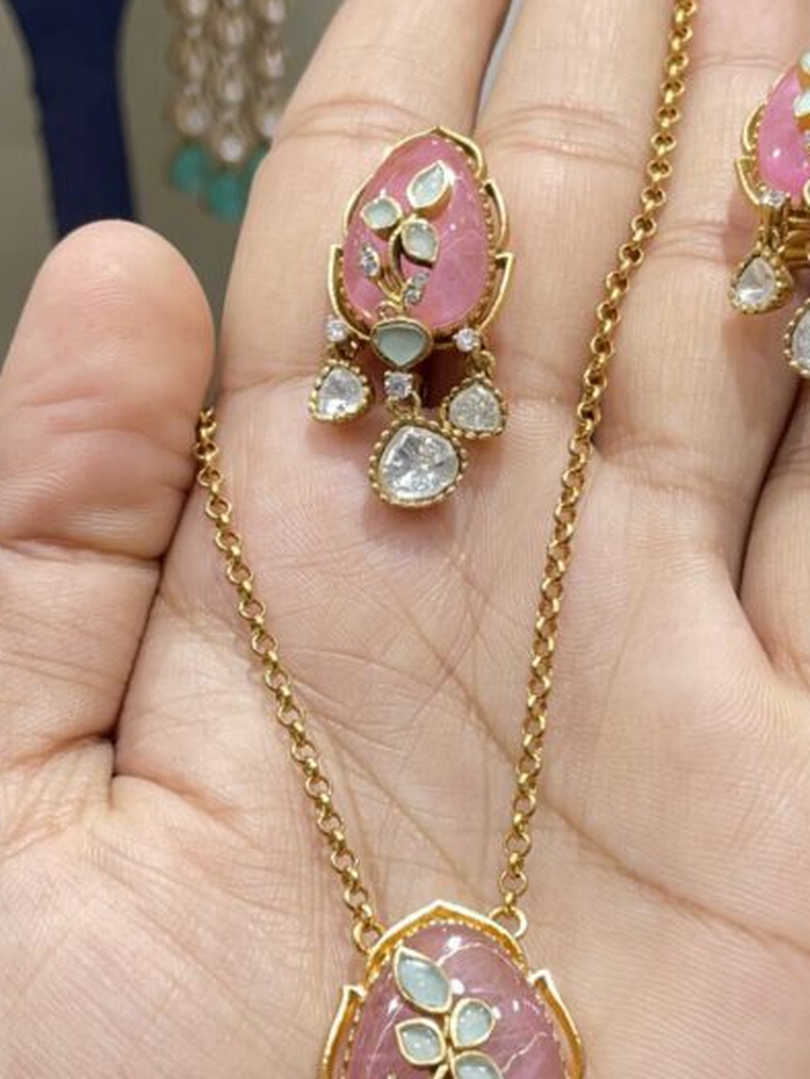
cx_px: 471
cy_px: 706
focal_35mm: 66
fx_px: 2058
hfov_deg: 22.2
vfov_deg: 29.2
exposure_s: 1/100
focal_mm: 4.2
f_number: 1.6
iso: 32
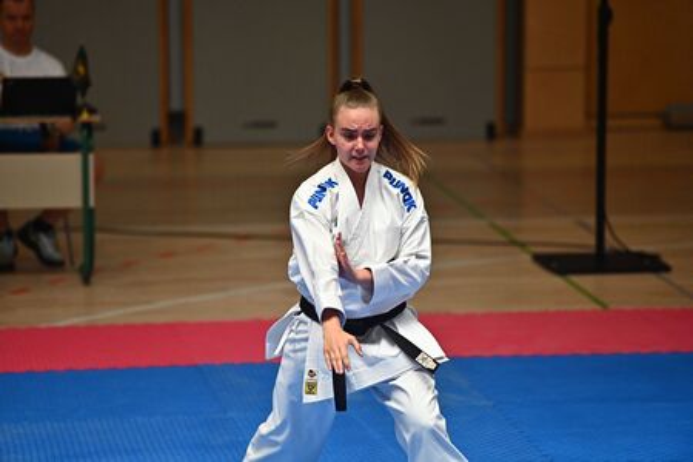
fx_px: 3850
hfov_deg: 10.3
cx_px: 346
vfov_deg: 6.9
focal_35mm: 200
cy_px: 231
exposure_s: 1/6400
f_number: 2.8
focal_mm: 200
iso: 2000
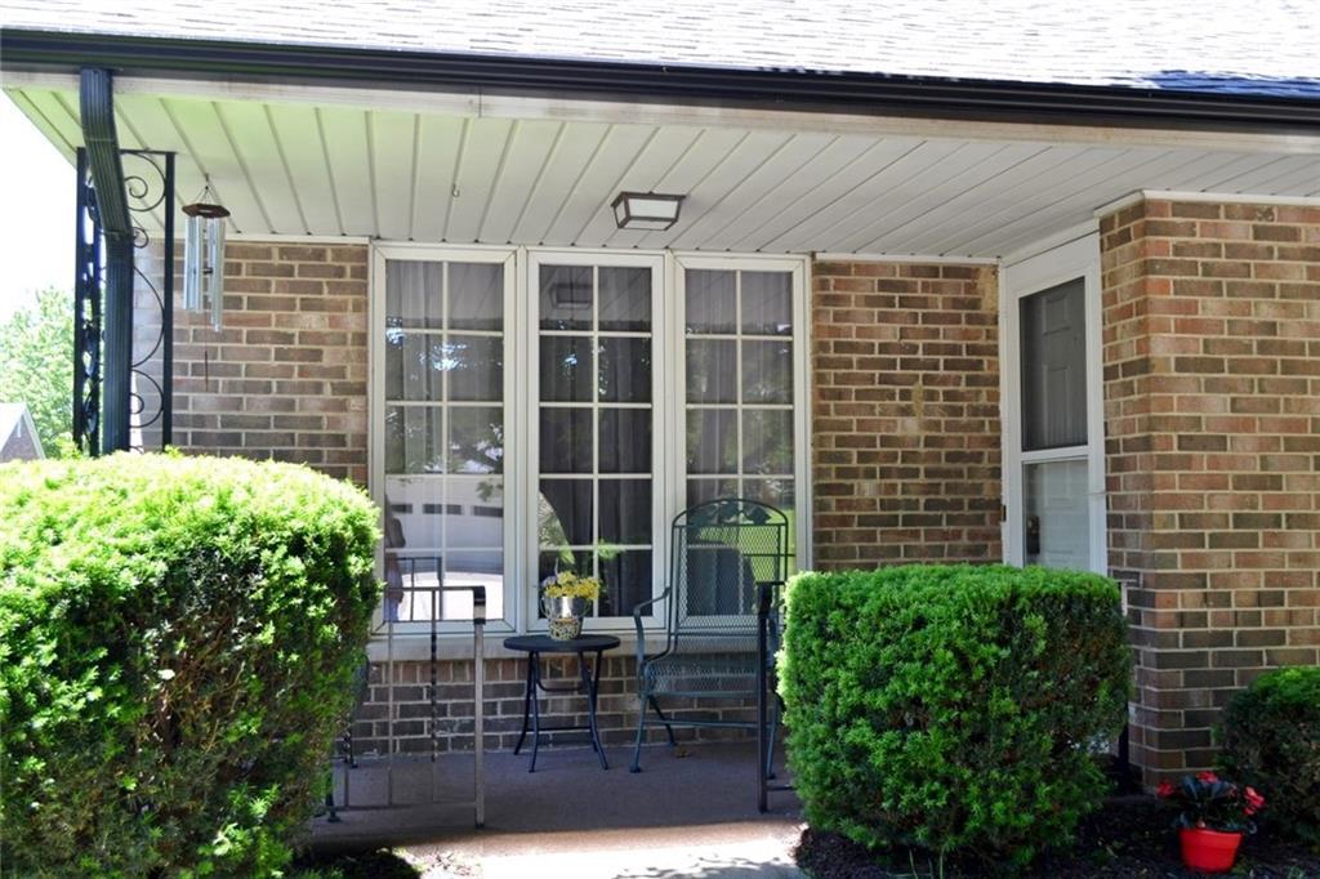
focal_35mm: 36
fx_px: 1320
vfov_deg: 36.8
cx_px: 660
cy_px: 440
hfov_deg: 53.1
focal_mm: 24
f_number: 5.6
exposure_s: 1/125
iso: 320
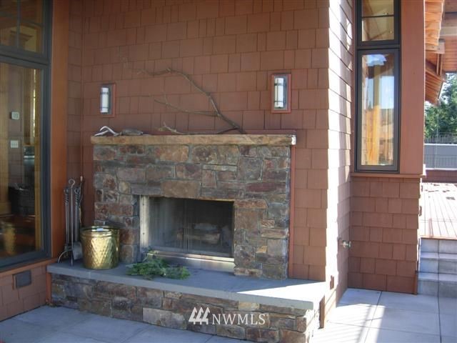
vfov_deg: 39.7
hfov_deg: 51.4
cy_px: 172
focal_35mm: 36
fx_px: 475
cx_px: 228
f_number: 3
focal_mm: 7.5
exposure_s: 1/98.7
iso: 50
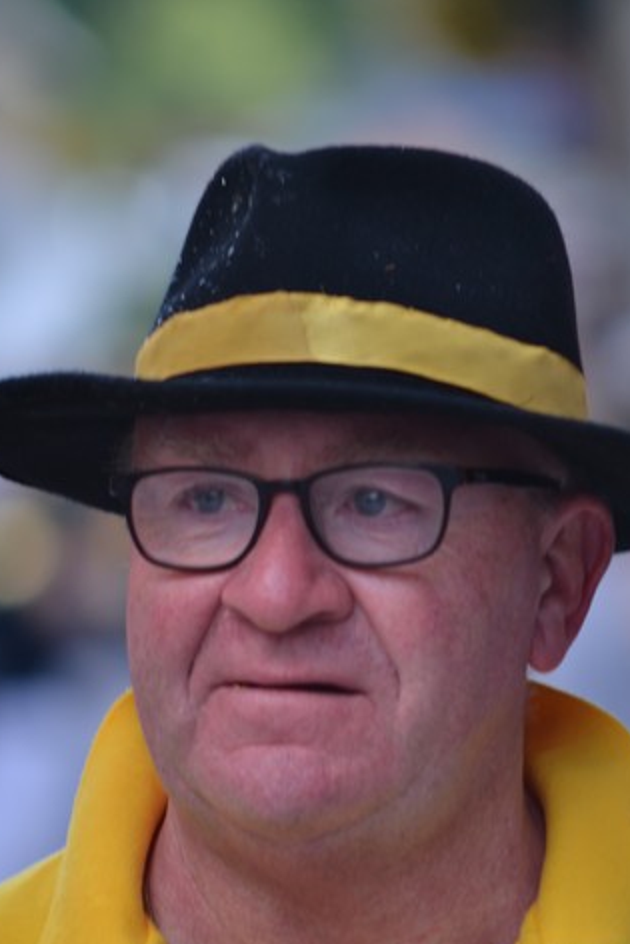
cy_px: 638
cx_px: 354
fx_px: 9600
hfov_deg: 3.8
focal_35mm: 366
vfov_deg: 5.6
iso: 100
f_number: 2.8
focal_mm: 150
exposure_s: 1/200
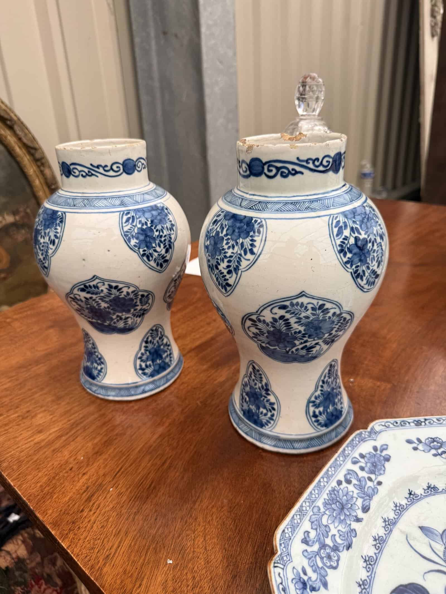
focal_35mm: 24
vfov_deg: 71.6
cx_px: 223
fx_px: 412
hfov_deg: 56.8
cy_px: 297
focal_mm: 6.76
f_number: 1.78
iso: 64
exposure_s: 1/254
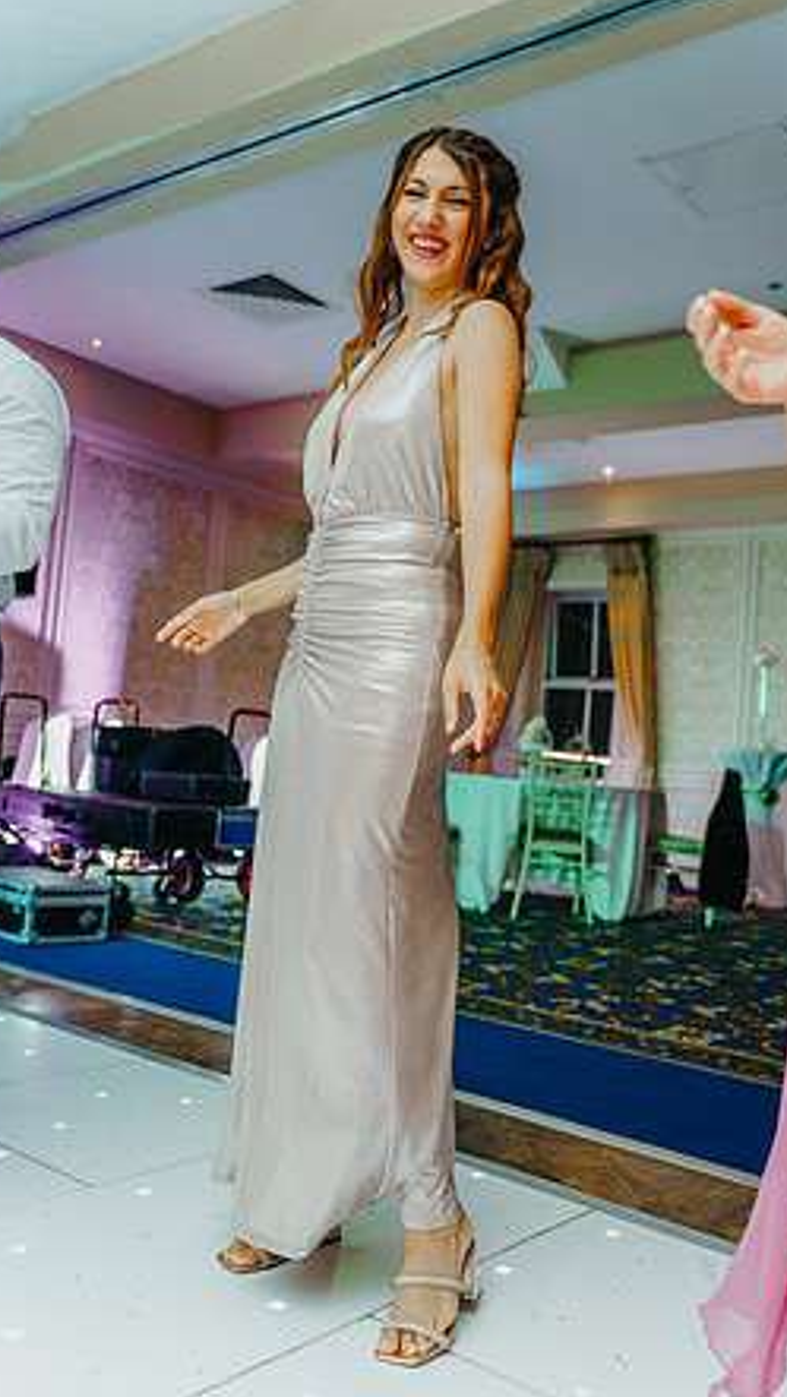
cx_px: 424
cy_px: 695
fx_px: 1186
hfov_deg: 36.7
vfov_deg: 61.0
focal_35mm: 32
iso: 1600
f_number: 2.8
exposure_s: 1/200
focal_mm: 30
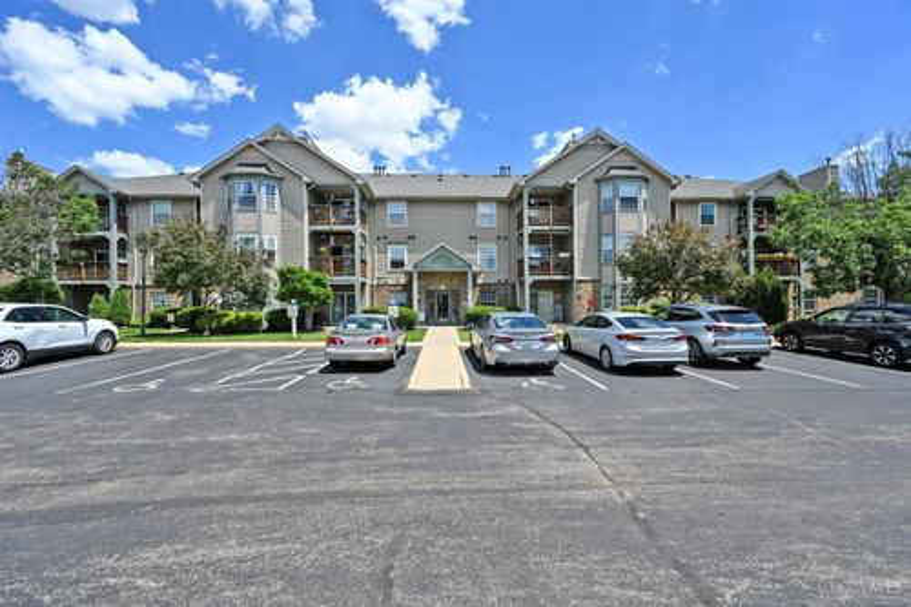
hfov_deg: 104.3
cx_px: 456
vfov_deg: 81.2
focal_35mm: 14
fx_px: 354
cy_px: 304
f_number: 7.1
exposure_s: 1/400
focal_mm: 14
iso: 100
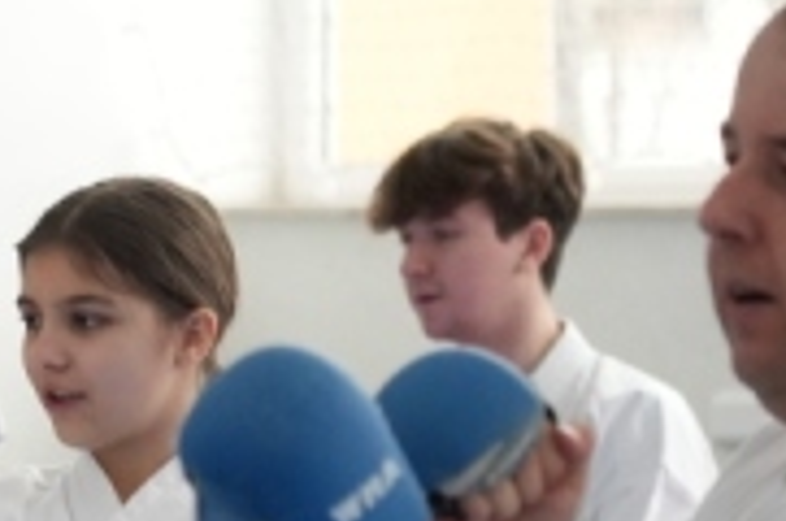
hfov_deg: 4.4
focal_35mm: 465
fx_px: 10134
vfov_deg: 2.9
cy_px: 827
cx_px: -295
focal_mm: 105
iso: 3200
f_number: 4
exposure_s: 1/400
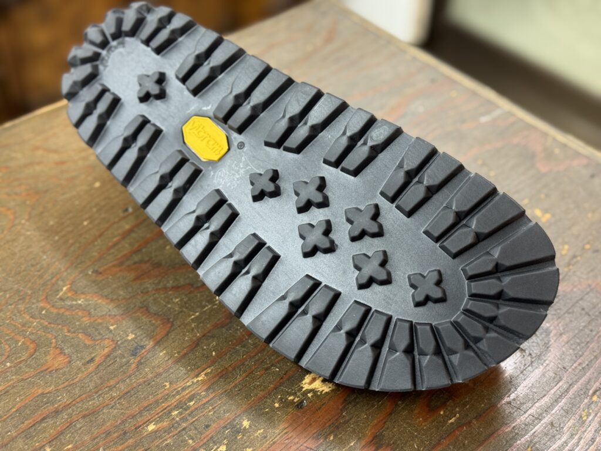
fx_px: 833
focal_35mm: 48
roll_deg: -1.6
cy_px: 226
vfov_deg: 30.3
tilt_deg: -43.7
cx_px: 300
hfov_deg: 39.7
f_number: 1.78
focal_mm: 6.76
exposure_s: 1/40
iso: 200
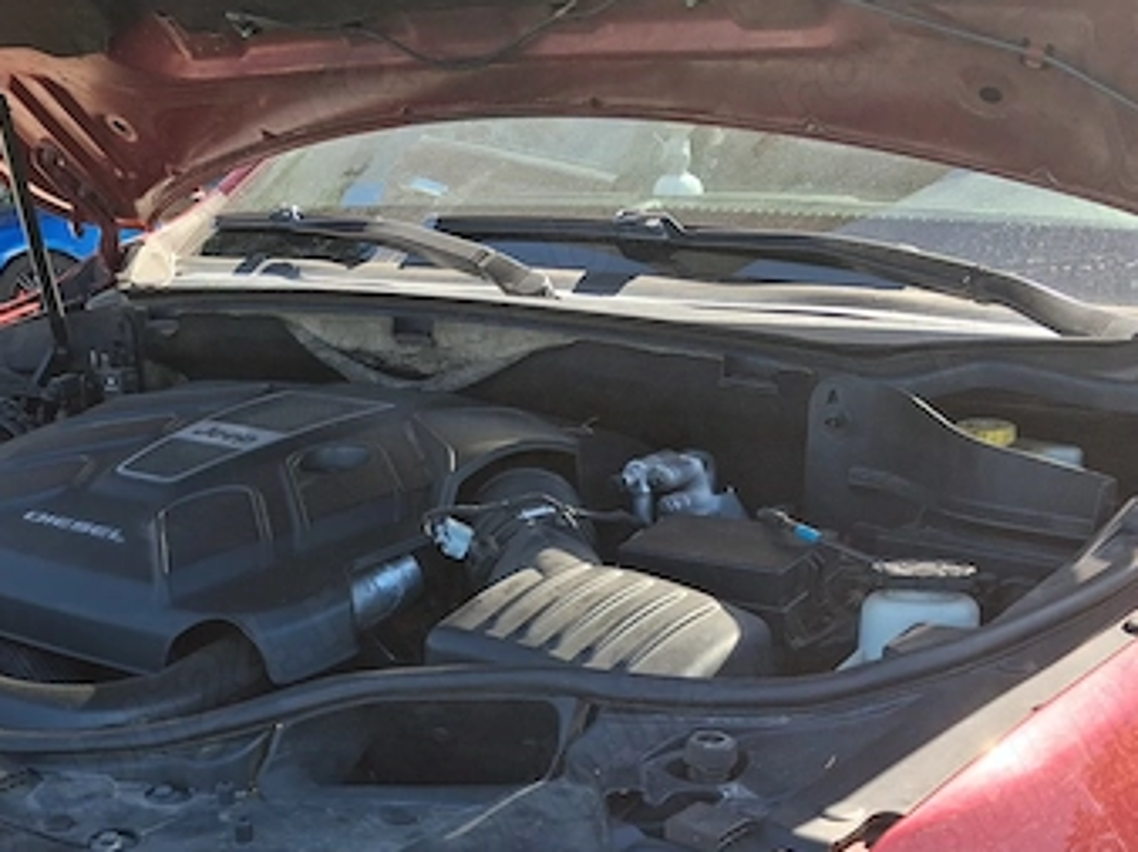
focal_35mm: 48
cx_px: 417
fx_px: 1577
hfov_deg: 39.4
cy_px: 751
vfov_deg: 29.1
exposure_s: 1/151
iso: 25
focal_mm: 4
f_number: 1.8
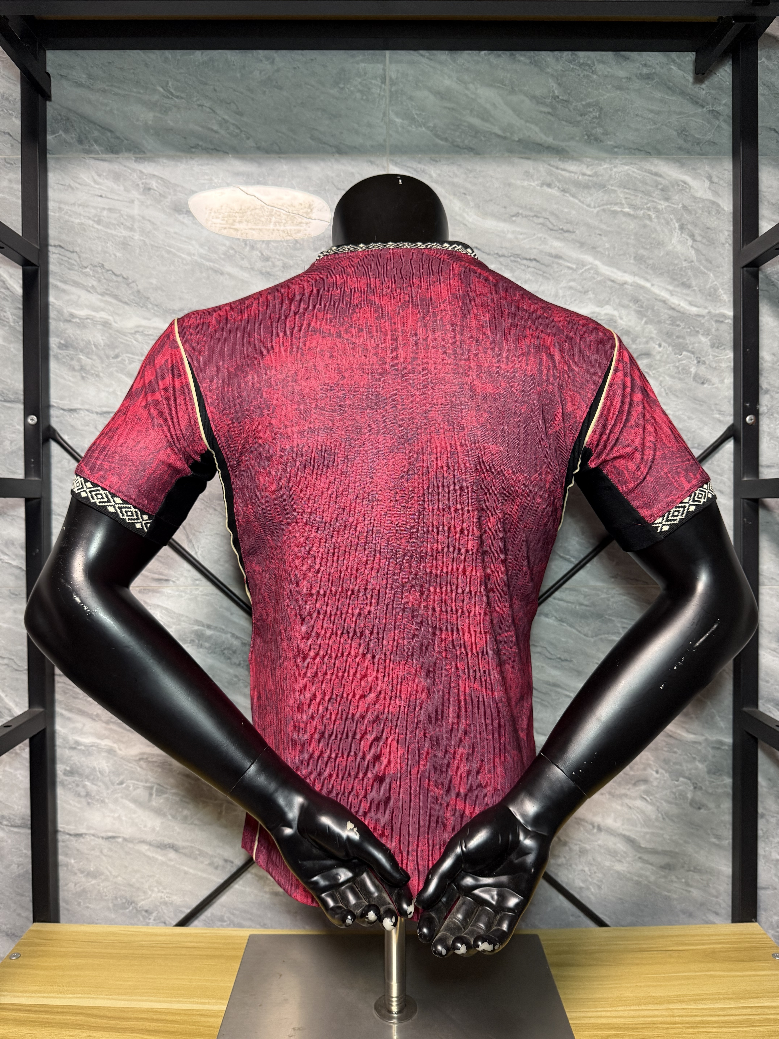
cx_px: 390
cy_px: 520
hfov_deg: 56.8
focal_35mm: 24
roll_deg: -0.1
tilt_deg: -0.9
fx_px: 720
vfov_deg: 71.6
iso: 250
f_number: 1.78
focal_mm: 6.76
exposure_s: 1/50
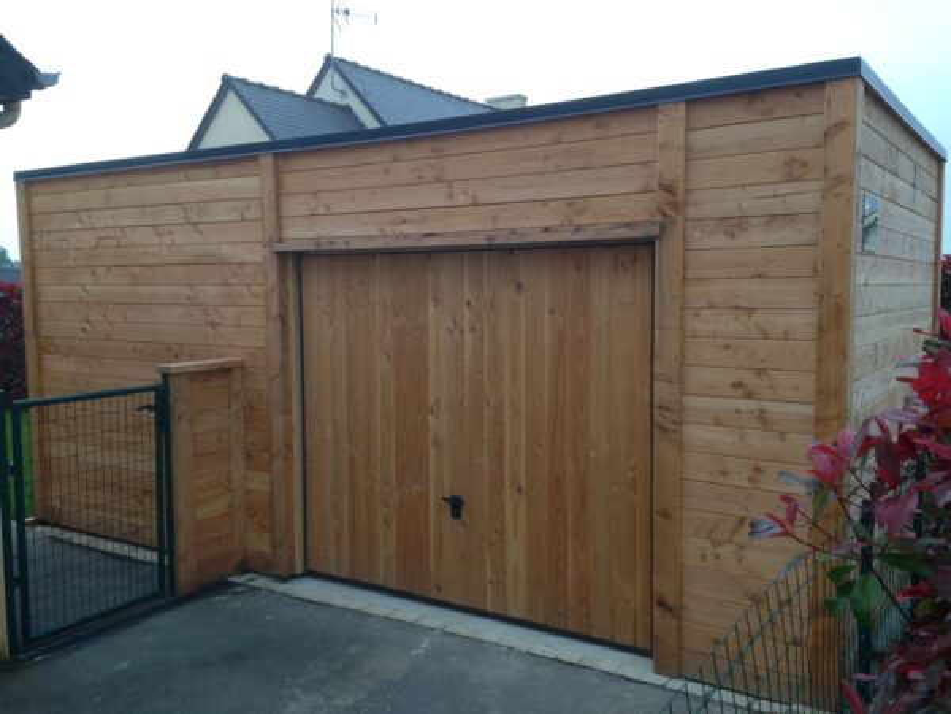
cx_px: 476
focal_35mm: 33
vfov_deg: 42.9
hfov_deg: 55.4
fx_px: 907
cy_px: 357
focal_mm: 4.13
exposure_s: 1/120
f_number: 2.4
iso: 64
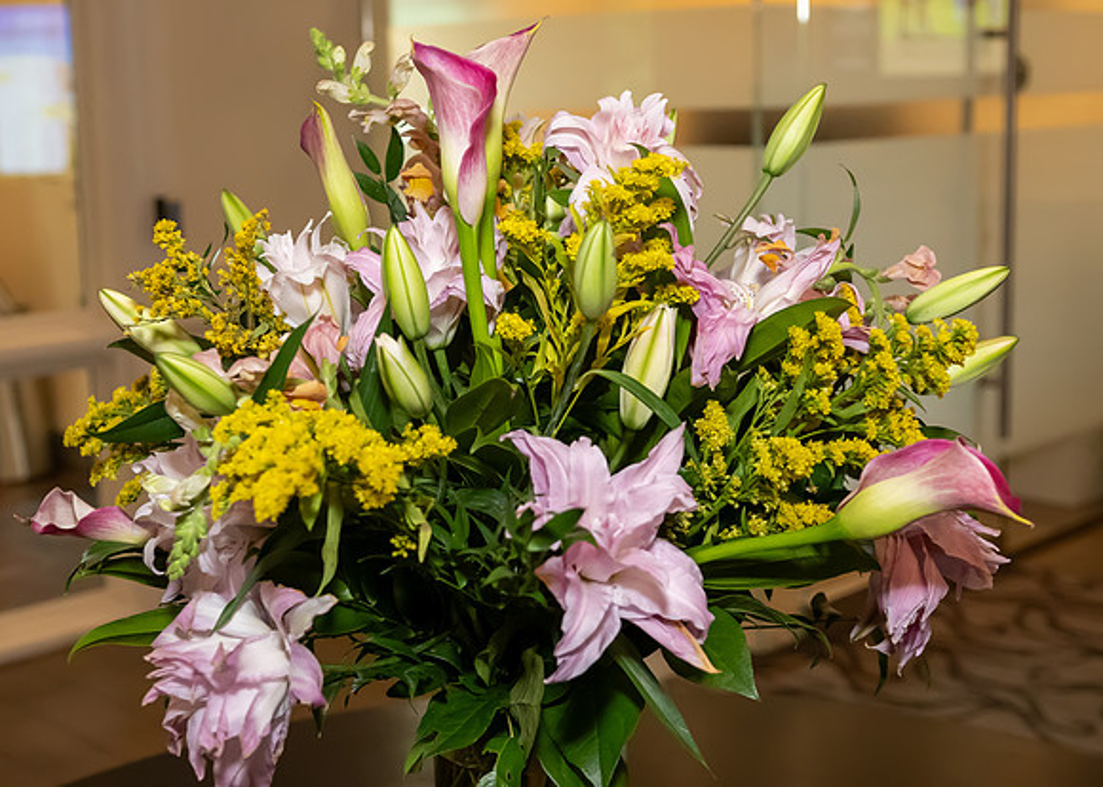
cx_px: 585
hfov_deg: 37.2
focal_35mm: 52
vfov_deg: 27.0
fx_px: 1639
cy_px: 360
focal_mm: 31
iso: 3200
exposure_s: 1/250
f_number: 3.5
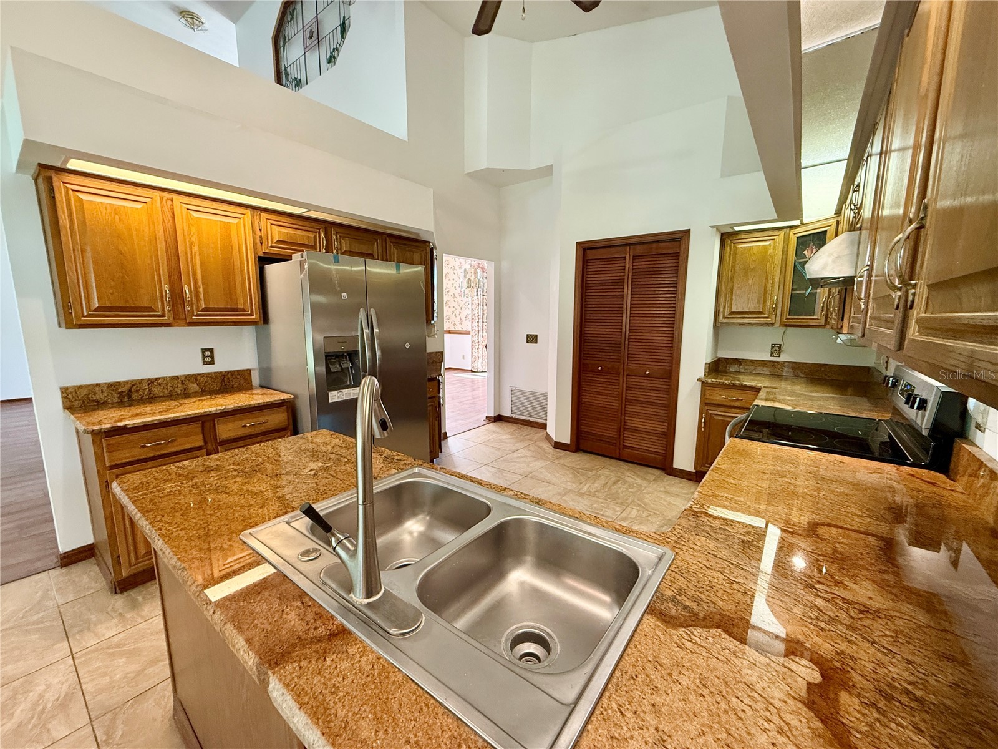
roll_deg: -0.6
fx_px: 404
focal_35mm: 14
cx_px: 499
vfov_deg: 85.7
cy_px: 374
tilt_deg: -8.8
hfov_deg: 102.1
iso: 400
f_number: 2.2
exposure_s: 1/60
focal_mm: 2.22
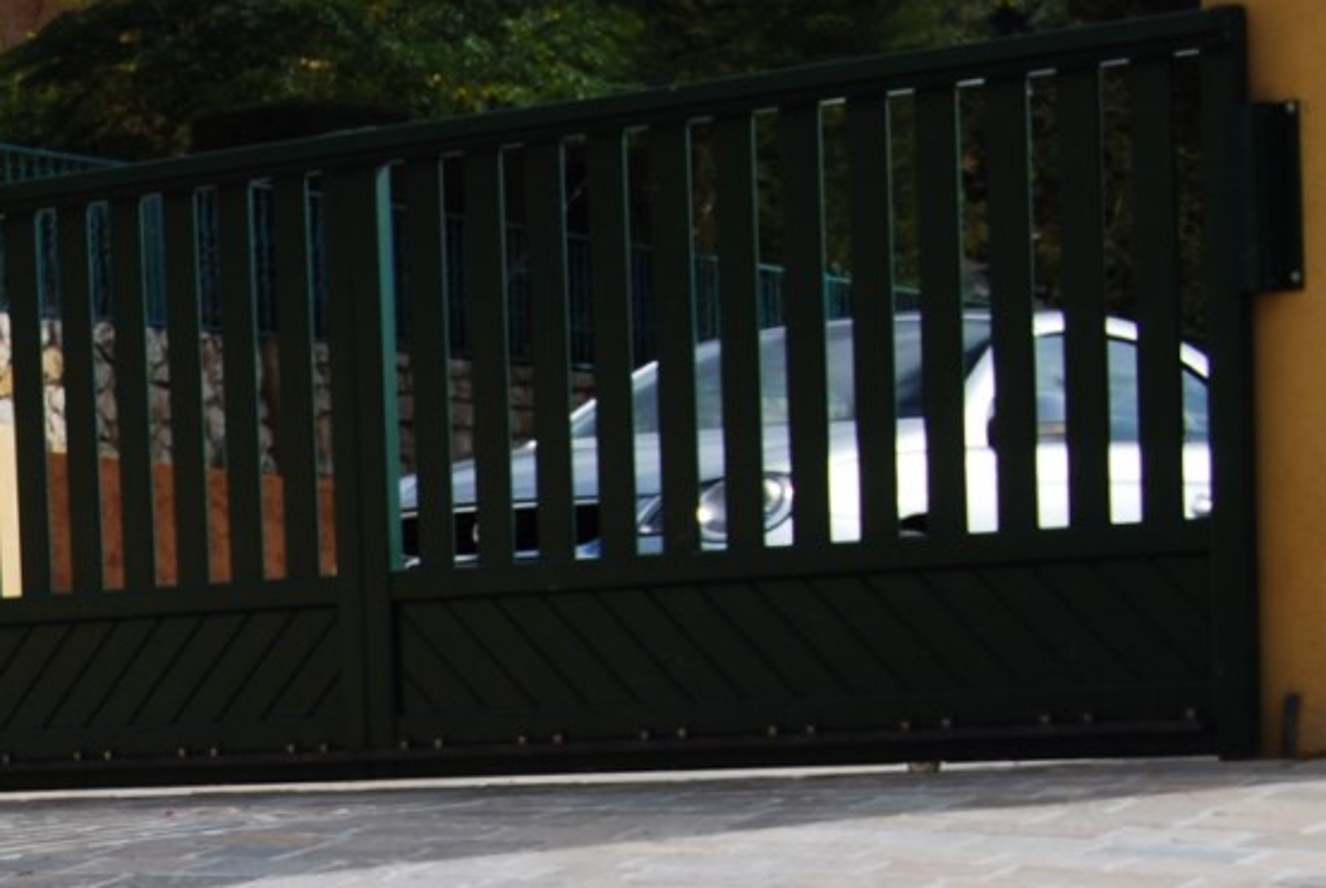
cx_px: -505
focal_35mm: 130
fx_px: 4795
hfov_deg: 14.9
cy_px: 1200
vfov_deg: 10.3
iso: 100
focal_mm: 30
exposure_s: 1/320
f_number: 9
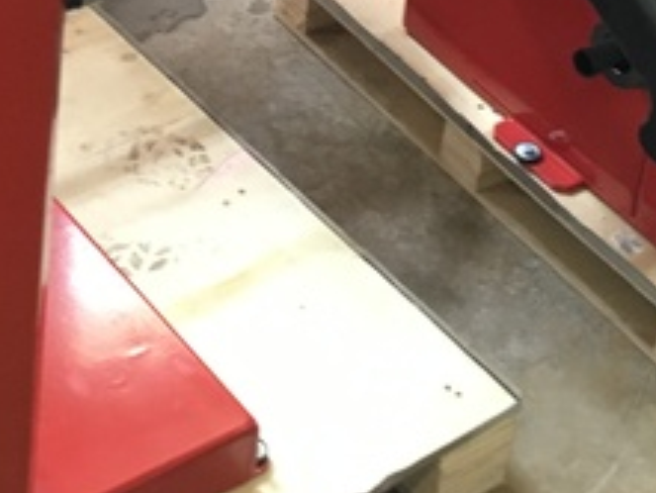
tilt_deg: -27.9
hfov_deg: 18.4
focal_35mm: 105
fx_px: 1991
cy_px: -297
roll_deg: -3.6
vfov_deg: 13.2
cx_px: 83
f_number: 2.2
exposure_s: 1/33
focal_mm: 4.15
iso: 160
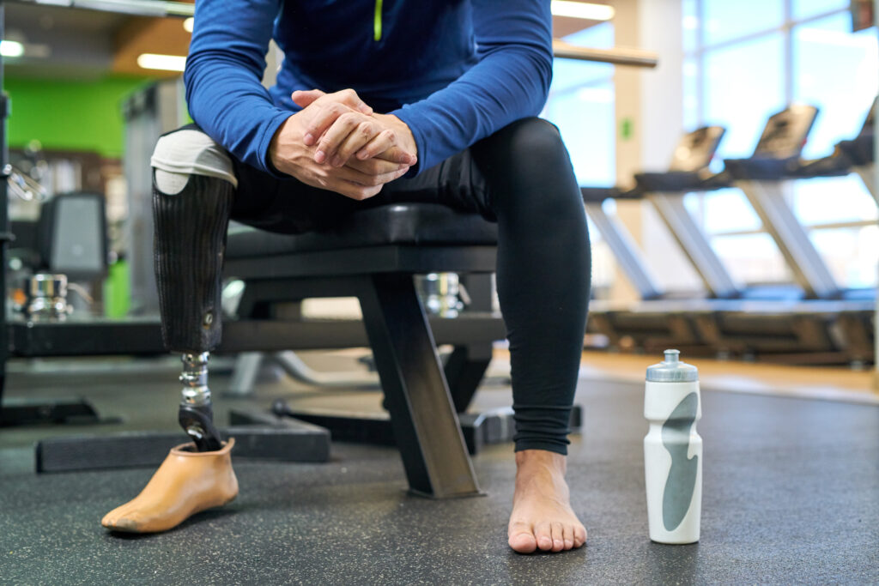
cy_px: 293
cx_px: 440
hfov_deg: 39.6
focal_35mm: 50
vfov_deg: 27.0
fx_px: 1221
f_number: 3.2
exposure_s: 1/200
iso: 800
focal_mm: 50
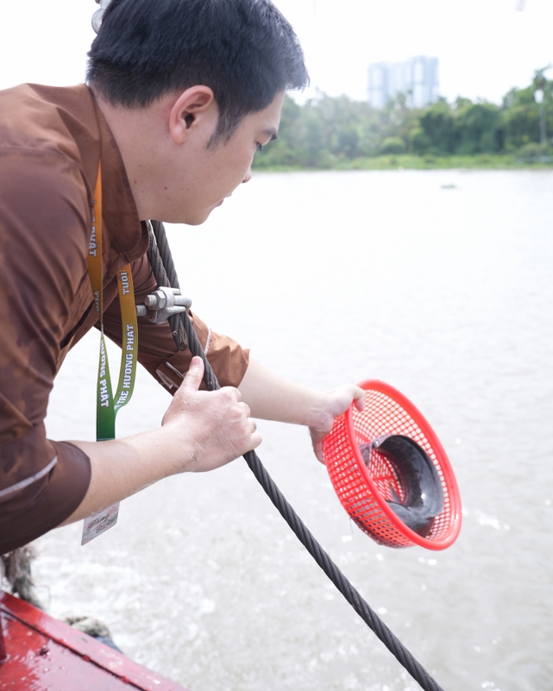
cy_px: 277
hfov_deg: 37.3
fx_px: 818
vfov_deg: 45.5
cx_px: 278
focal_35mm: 40
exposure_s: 1/320
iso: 125
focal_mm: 35
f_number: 4.5
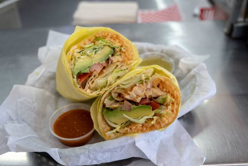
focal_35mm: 34
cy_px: 83
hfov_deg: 55.8
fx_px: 234
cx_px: 124
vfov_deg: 38.9
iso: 250
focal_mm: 22.7
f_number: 3.2
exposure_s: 1/90
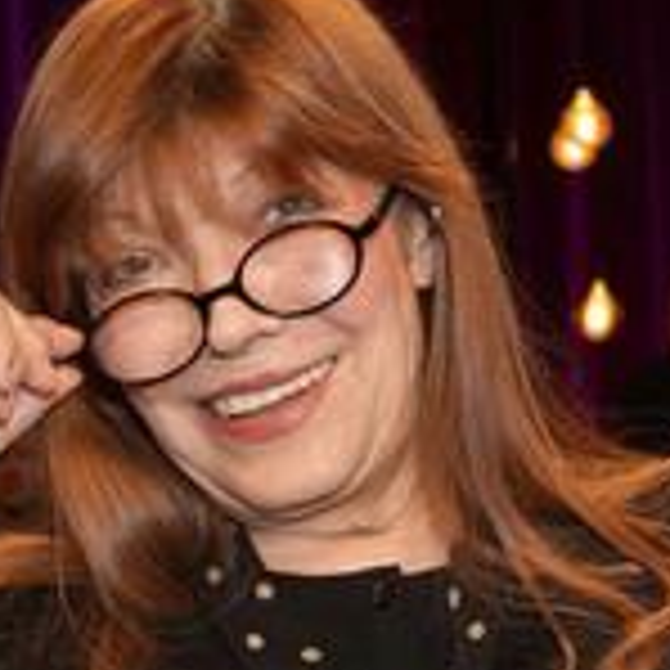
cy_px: 481
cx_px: 200
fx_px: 2146
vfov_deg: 17.7
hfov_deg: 17.7
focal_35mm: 98
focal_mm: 38
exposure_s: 1/60
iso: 1250
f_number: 8
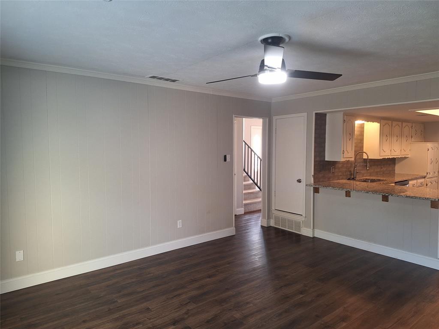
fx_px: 292
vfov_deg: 58.9
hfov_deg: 73.9
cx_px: 220
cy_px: 164
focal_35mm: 23
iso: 100
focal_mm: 5.54
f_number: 1.8
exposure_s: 1/40
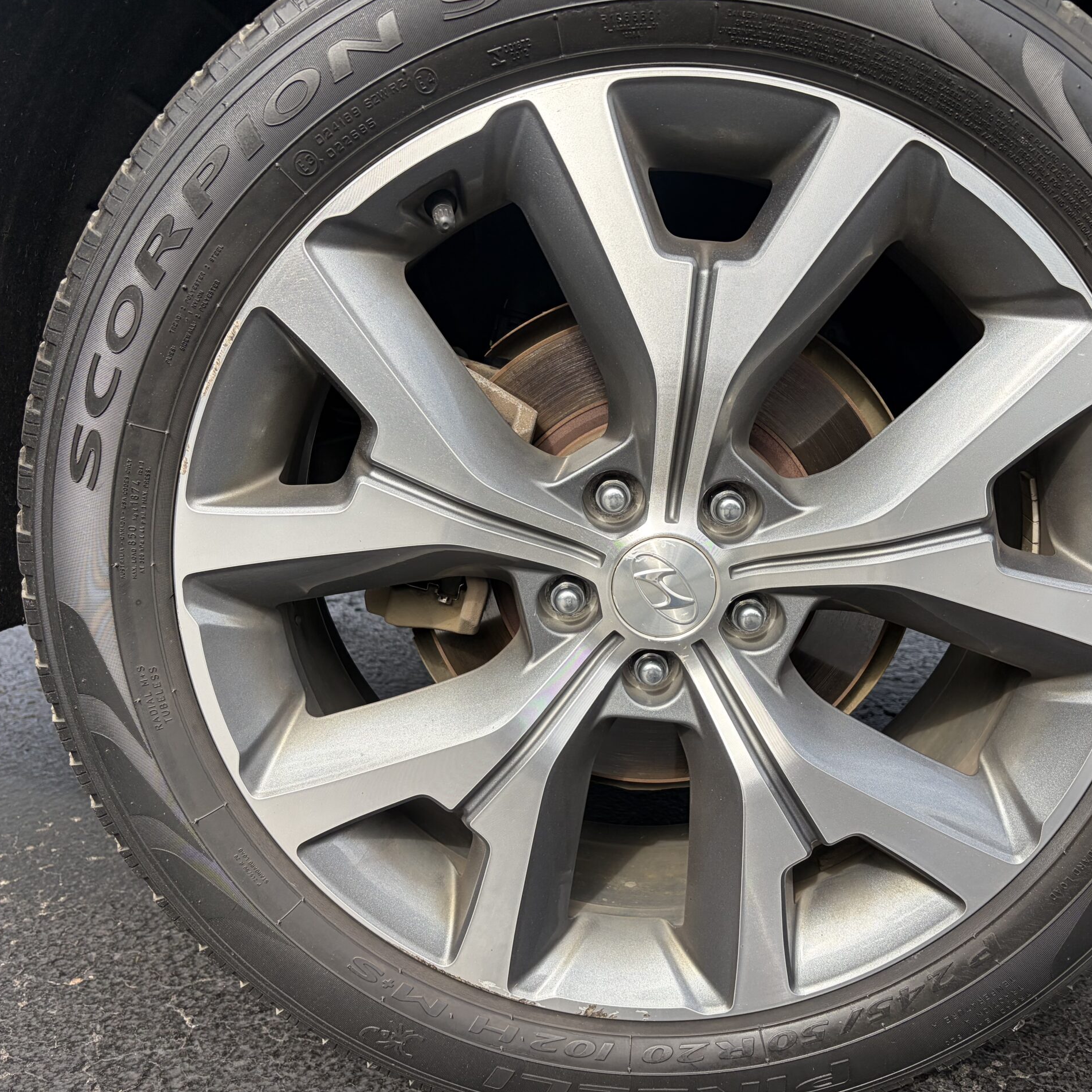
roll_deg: -1.9
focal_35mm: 31
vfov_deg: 52.5
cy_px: 548
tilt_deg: -13.8
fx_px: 1106
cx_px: 593
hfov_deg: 52.5
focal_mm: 5.96
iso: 64
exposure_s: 1/1117
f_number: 1.6
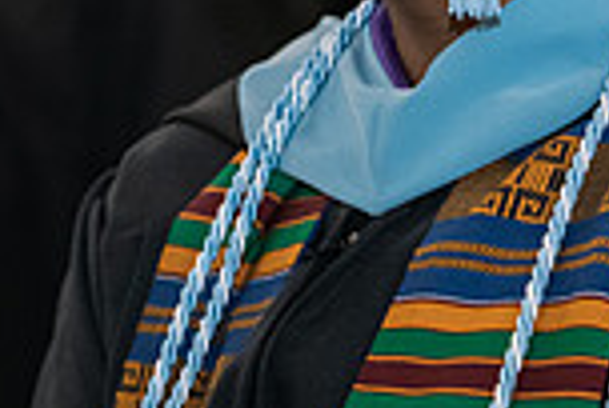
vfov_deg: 3.2
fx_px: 7238
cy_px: -102
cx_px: 220
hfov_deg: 4.8
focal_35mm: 427
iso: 2500
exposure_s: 1/200
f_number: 4
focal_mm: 112
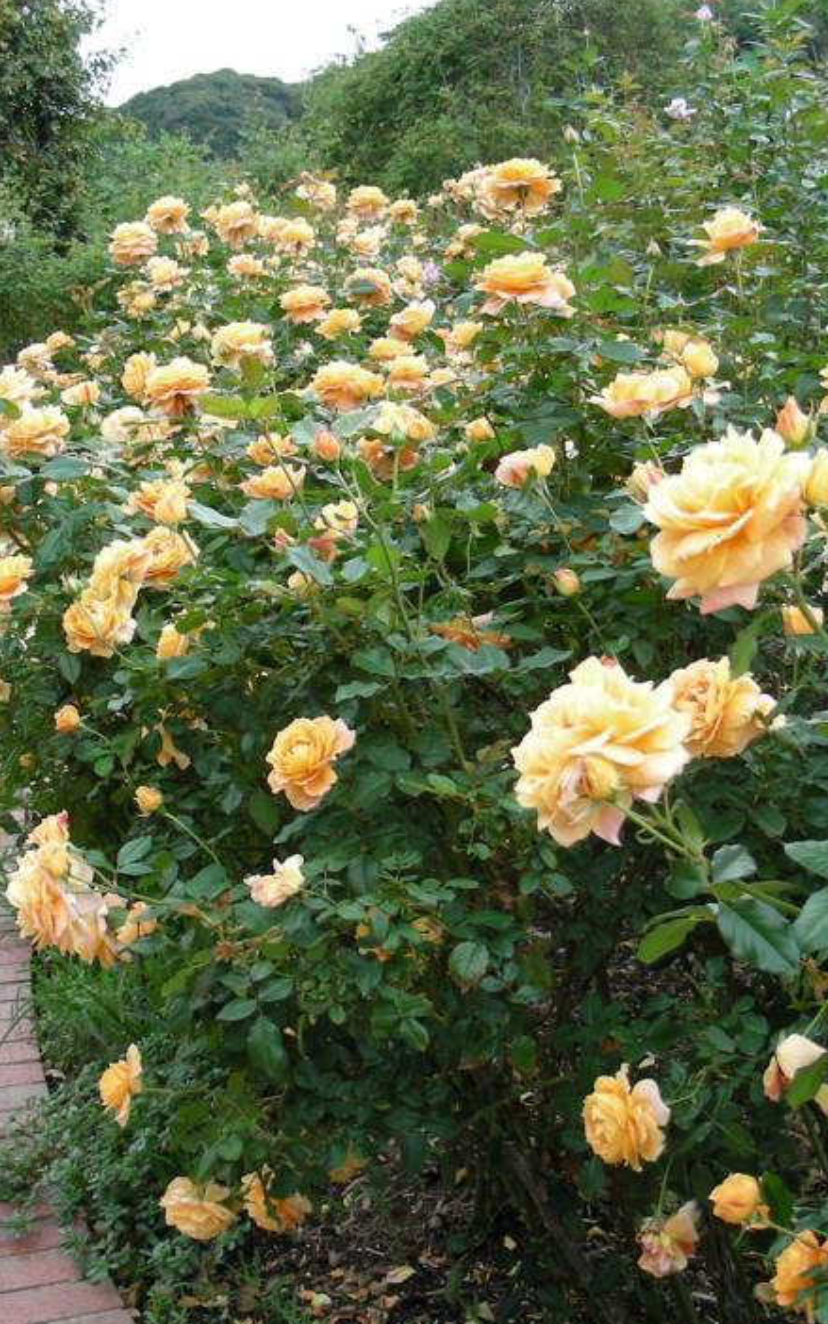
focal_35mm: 64
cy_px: 747
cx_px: 443
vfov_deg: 31.9
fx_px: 2310
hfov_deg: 20.3
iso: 50
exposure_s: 1/83.2
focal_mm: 8.8
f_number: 3.5
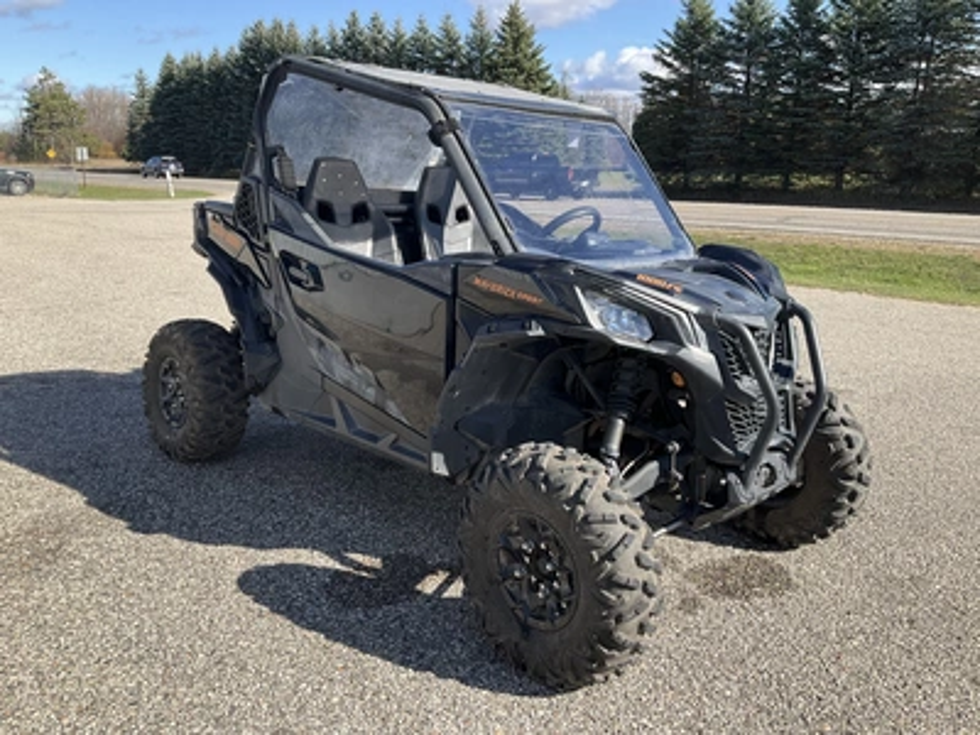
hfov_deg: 61.7
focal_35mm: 29
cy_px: 368
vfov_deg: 48.2
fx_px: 821
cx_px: 490
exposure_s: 1/829
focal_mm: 3
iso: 25
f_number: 1.8
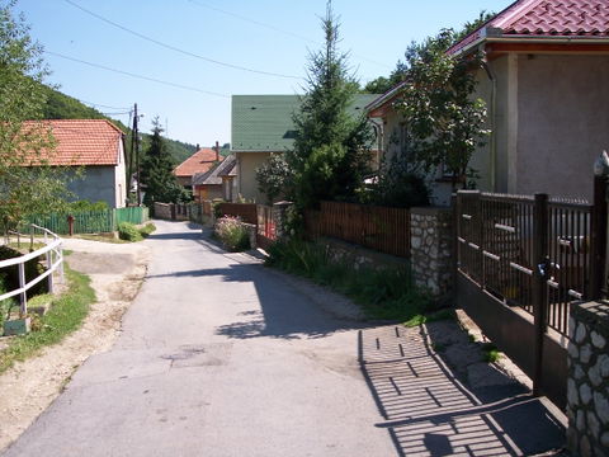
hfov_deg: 47.9
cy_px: 228
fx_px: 686
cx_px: 304
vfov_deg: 36.8
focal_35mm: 39
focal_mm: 8
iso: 100
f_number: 4
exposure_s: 1/500
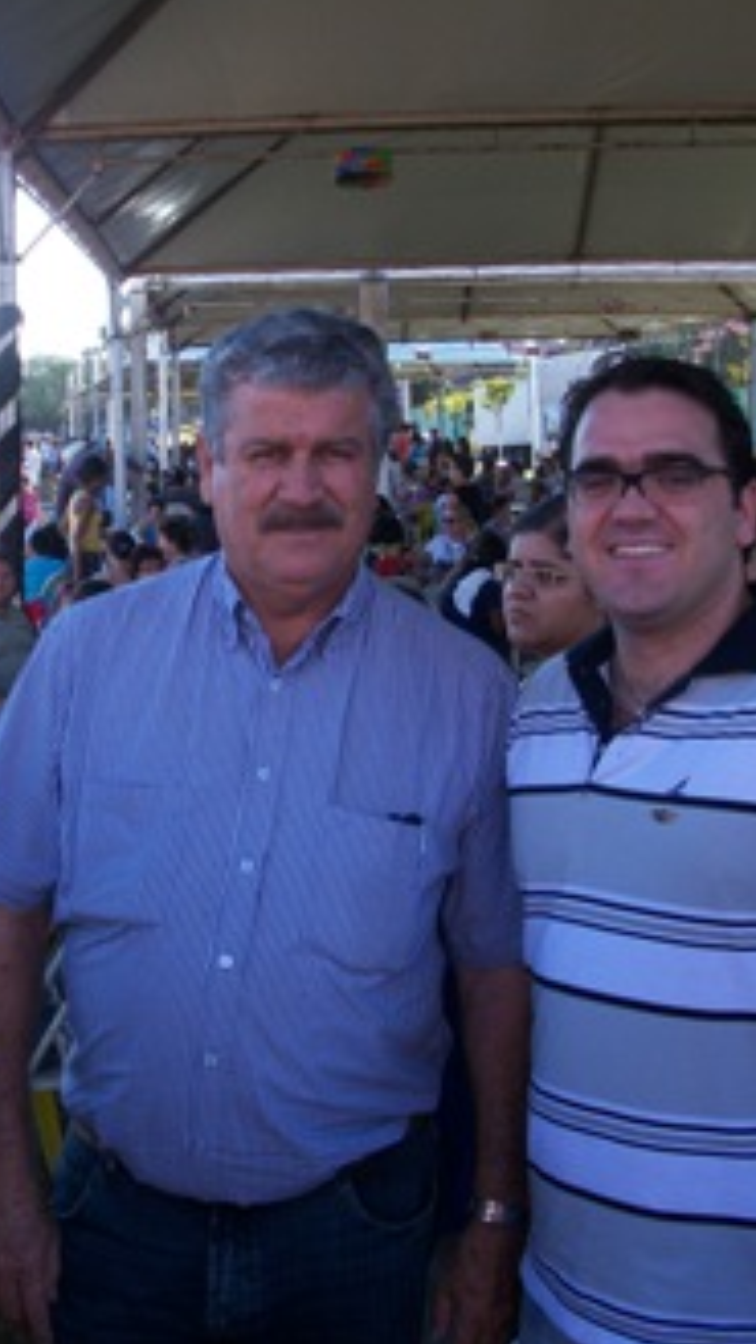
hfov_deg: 23.0
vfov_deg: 39.9
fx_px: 1854
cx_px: 270
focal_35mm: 52
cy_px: 666
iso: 80
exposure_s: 1/250
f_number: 3.1
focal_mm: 6.3
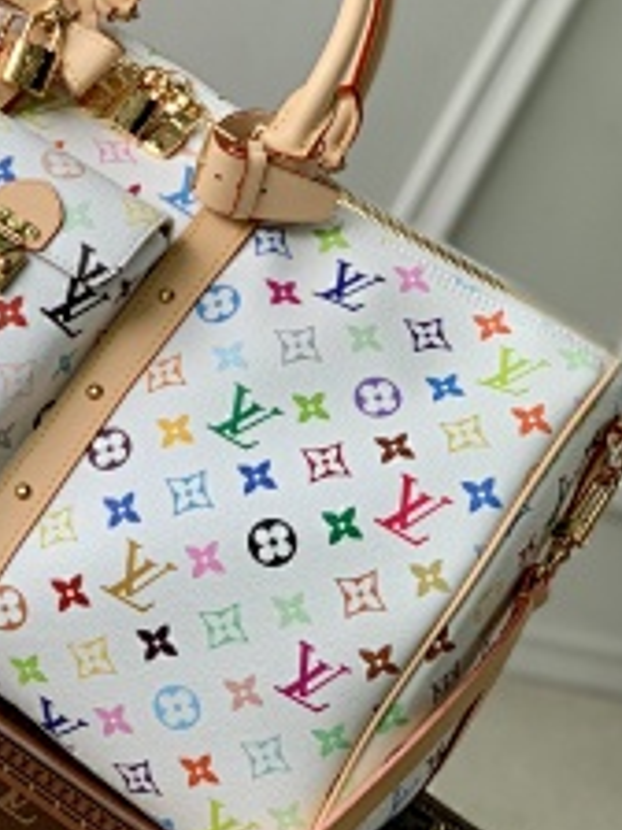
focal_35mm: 116
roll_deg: -26.5
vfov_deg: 16.9
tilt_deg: -19.8
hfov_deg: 12.7
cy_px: 237
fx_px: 2779
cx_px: 46
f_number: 2.4
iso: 16
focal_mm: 6
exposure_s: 1/122
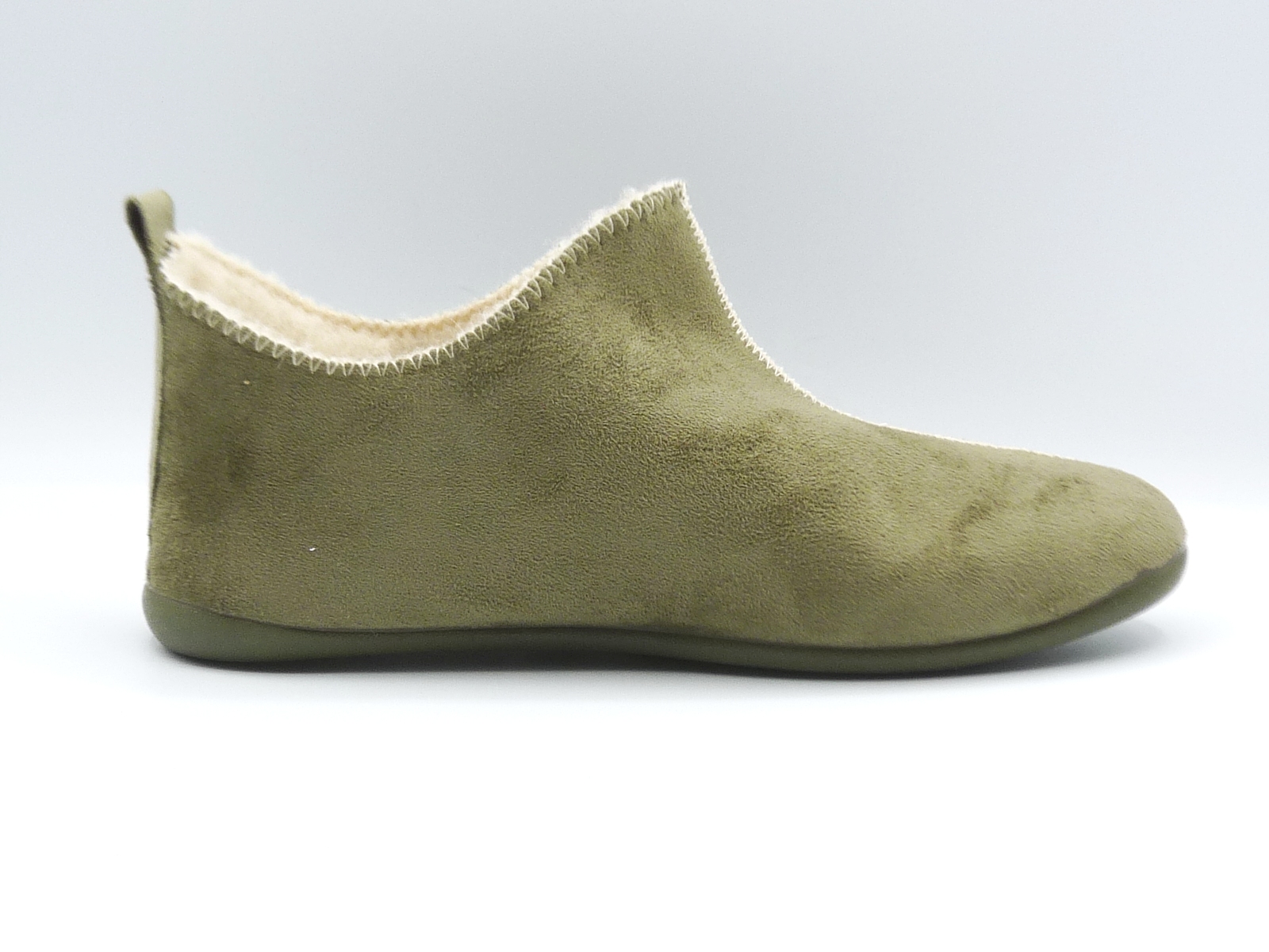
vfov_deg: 29.1
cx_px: 634
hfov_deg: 38.2
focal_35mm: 50
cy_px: 476
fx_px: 1833
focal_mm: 4.9
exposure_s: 1/200
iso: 100
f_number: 4
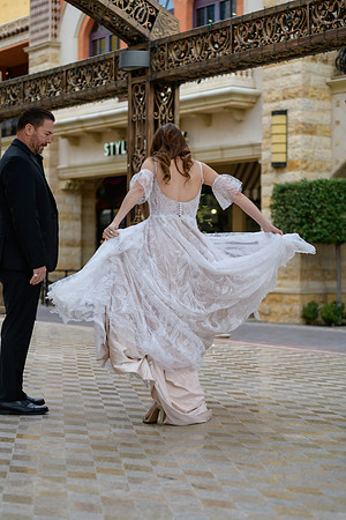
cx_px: 173
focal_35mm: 70
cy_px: 260
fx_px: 1009
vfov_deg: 28.8
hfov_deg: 19.5
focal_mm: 70
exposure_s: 1/640
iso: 160
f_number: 2.8
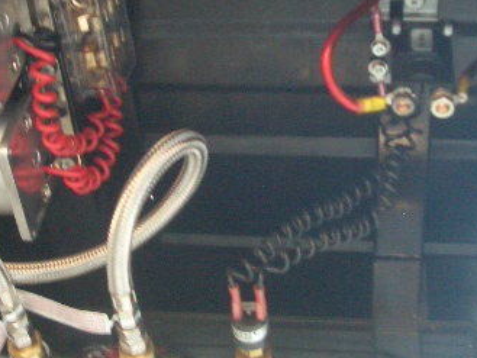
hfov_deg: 28.3
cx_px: 146
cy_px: 151
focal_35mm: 68
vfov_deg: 21.6
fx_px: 937
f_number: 2.6
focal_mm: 5.8
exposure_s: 1/13
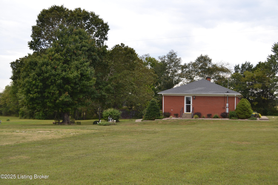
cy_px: 92
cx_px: 139
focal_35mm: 44
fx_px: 336
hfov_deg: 45.0
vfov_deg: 30.8
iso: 100
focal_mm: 29
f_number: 5.6
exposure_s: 1/200
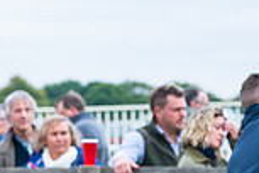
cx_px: -196
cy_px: 53
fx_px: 2079
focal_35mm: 289
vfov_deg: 4.8
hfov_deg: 7.0
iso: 500
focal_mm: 70
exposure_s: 1/1600
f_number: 4
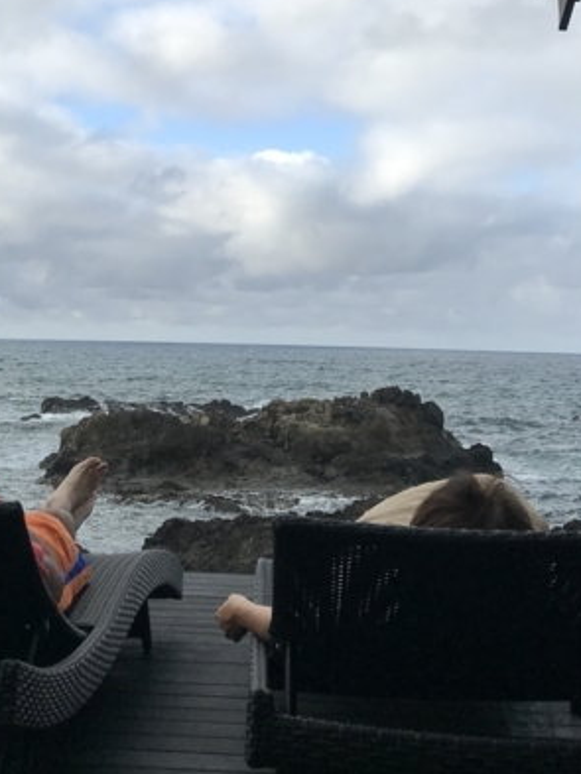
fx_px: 1275
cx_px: 252
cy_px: 112
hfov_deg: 25.7
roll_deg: -1.4
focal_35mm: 57
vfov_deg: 32.5
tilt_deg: +11.2
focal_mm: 3.99
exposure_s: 1/1570
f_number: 1.8
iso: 20
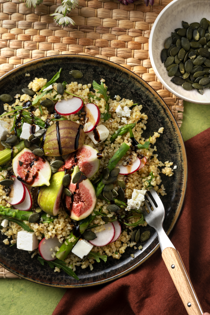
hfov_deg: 22.6
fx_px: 525
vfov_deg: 33.4
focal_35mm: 60
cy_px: 158
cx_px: 105
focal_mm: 60
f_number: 10
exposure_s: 1/100
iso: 100
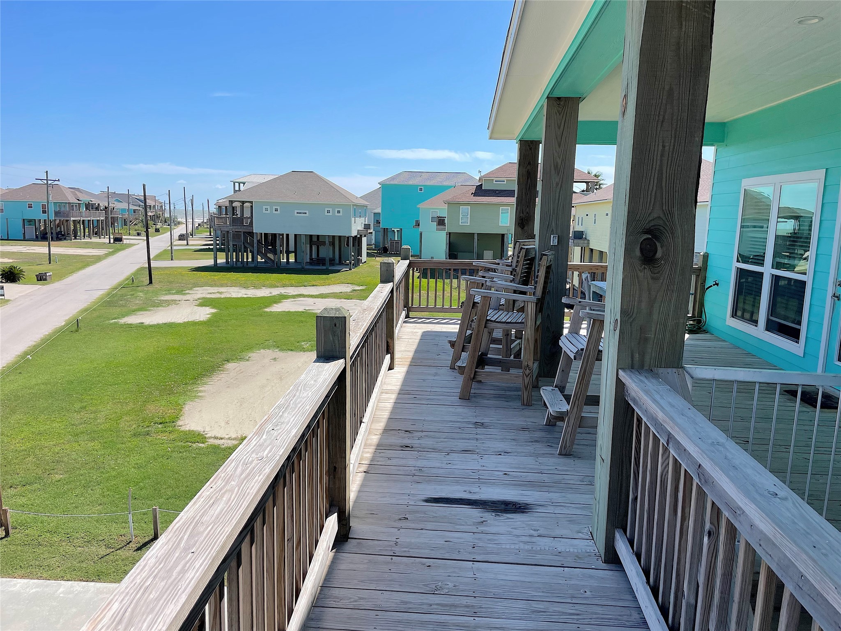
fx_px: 632
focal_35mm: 26
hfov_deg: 67.3
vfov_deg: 53.1
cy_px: 316
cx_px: 420
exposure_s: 1/3300
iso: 32
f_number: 1.6
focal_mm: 4.2
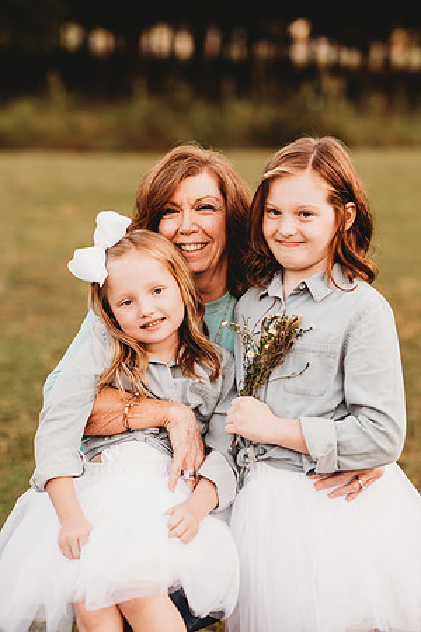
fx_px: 1491
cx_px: 210
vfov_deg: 23.9
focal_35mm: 85
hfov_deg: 16.1
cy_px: 316
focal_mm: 85
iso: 125
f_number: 2.2
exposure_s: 1/125
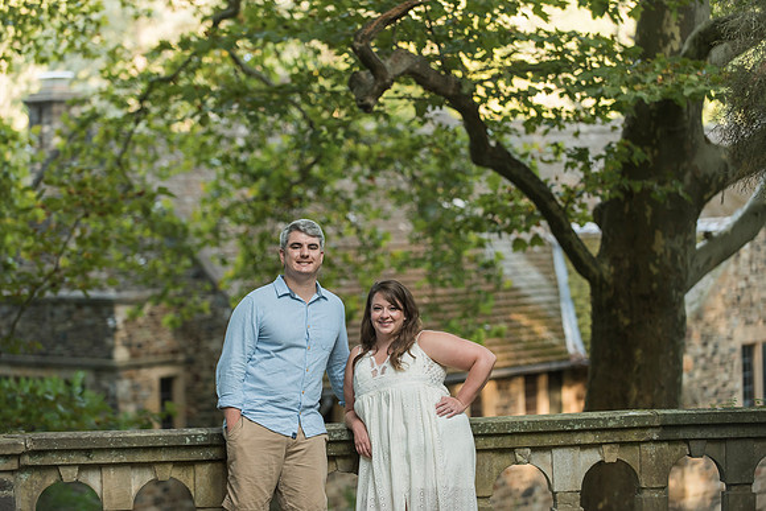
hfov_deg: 17.6
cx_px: 383
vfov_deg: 11.8
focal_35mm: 116
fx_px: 2469
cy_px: 256
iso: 800
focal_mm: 116
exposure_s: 1/500
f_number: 3.2
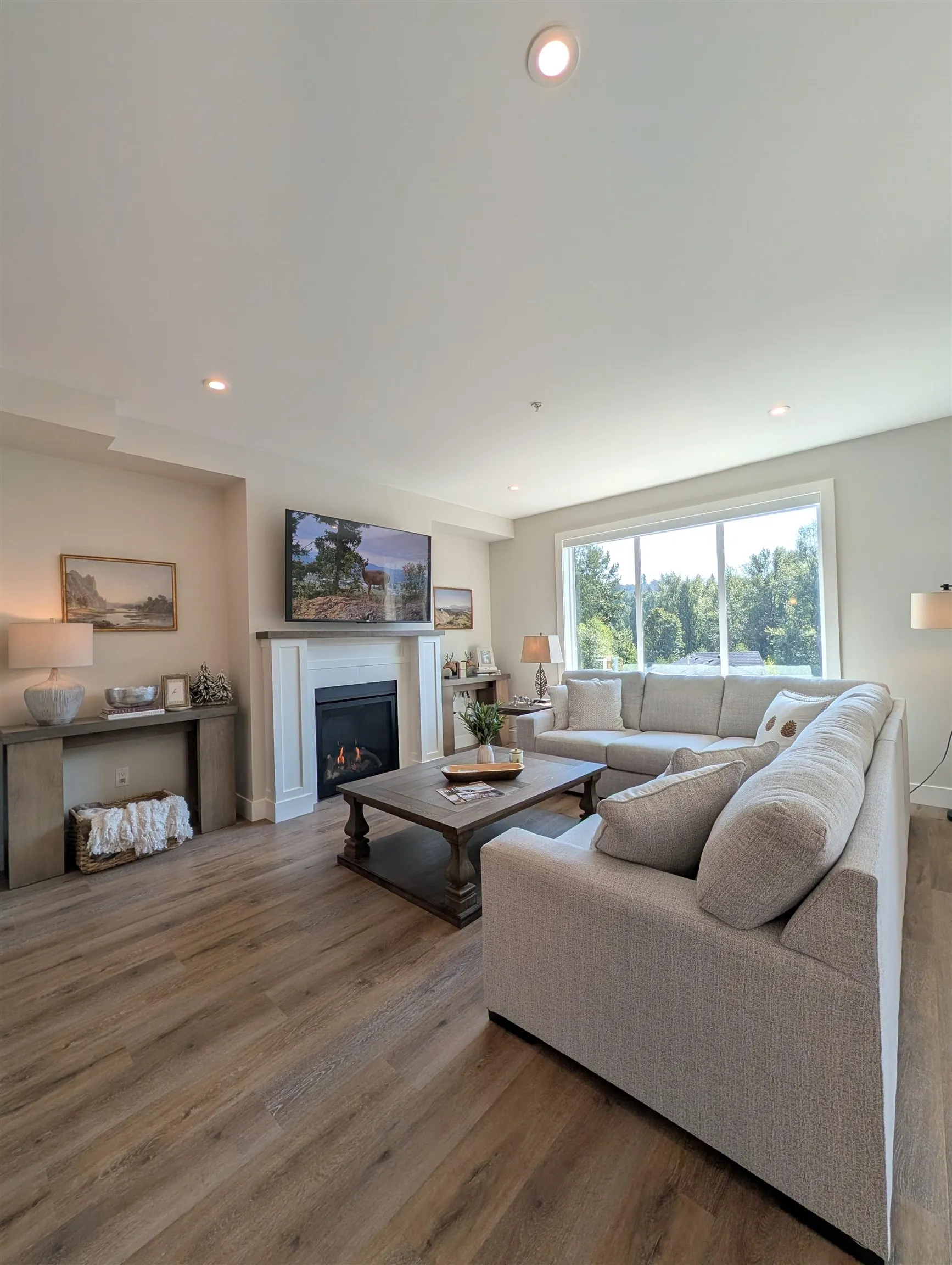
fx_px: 439
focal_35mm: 12
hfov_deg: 94.6
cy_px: 632
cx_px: 476
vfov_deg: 110.5
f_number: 1.7
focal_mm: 2.02
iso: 53
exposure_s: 1/900
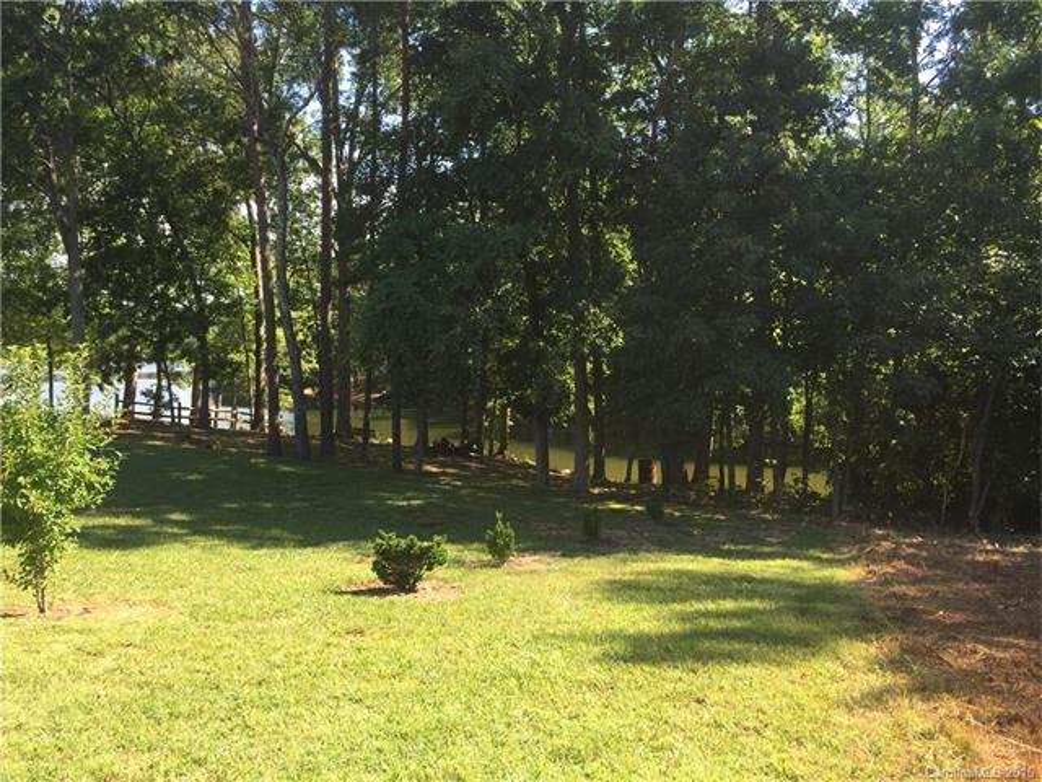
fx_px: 873
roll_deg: -0.8
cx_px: 521
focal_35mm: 29
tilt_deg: -1.7
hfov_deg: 61.7
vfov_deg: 48.2
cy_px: 391
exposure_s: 1/430
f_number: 2.2
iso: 32
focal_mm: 4.15
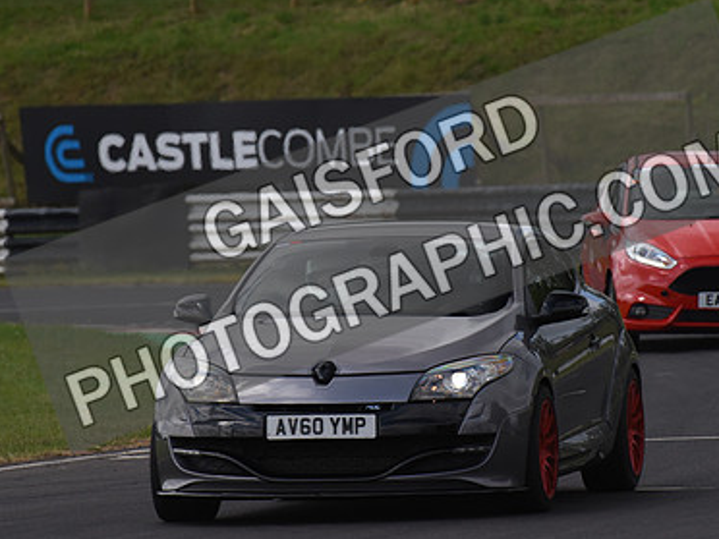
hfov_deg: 3.3
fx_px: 12442
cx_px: 388
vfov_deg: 2.5
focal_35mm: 599
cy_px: 227
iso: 1250
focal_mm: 400
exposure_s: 1/1000
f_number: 8
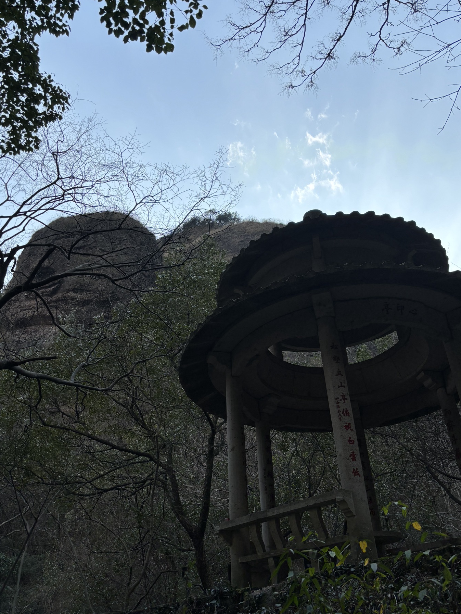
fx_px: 514
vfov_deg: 61.6
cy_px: 325
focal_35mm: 29
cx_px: 225
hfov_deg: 48.3
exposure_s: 1/1178
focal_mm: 5.96
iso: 50
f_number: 1.6
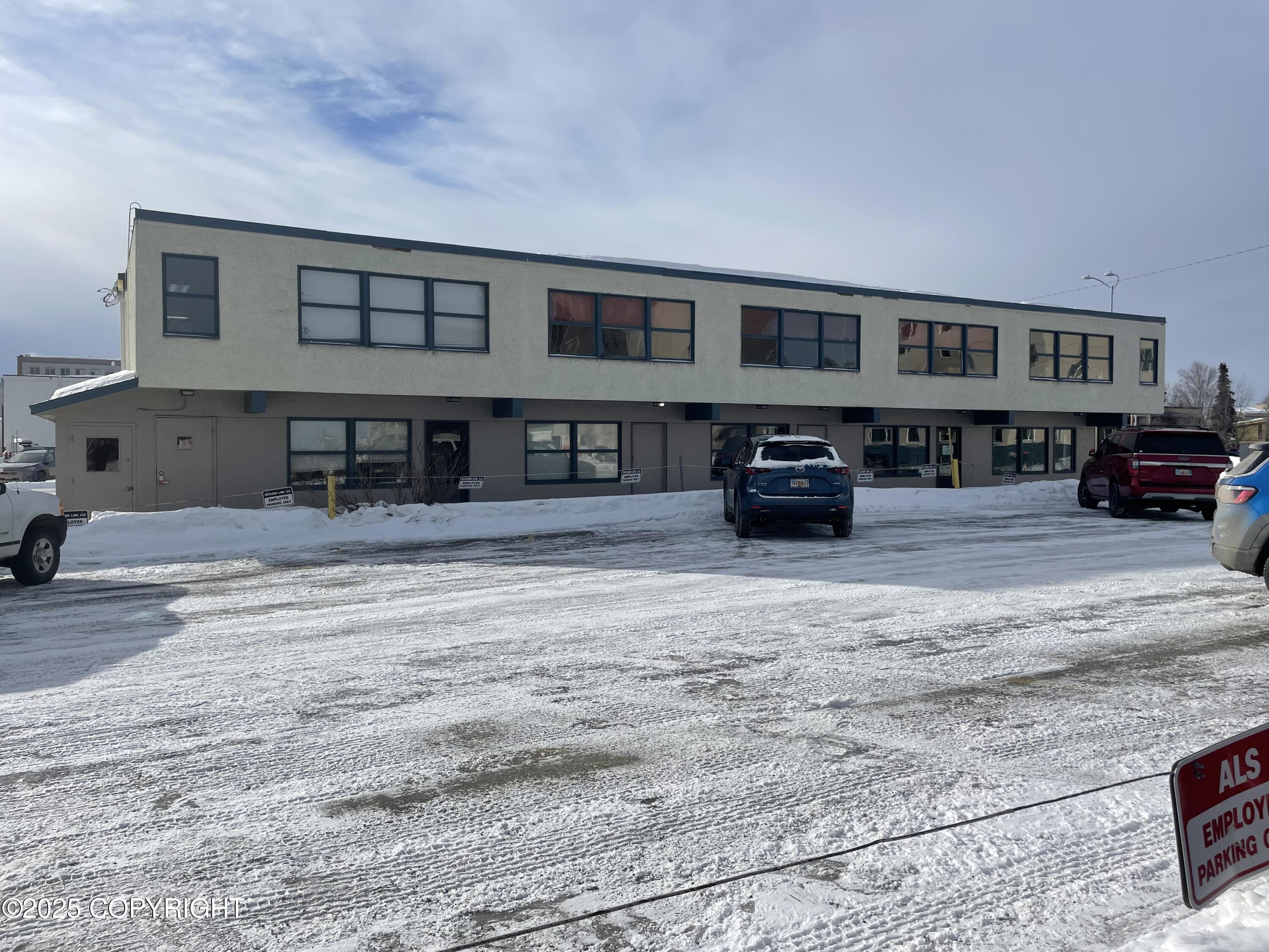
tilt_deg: -0.3
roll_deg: -0.1
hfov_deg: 67.3
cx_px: 634
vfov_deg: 53.1
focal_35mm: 26
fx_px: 953
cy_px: 476
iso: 32
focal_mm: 4.2
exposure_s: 1/7813
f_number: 1.6
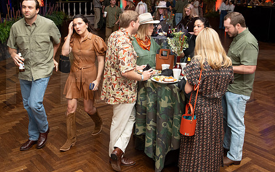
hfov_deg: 48.2
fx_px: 307
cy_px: 74
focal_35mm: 41
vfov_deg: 31.2
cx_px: 138
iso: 3200
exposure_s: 1/60
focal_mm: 32
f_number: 8
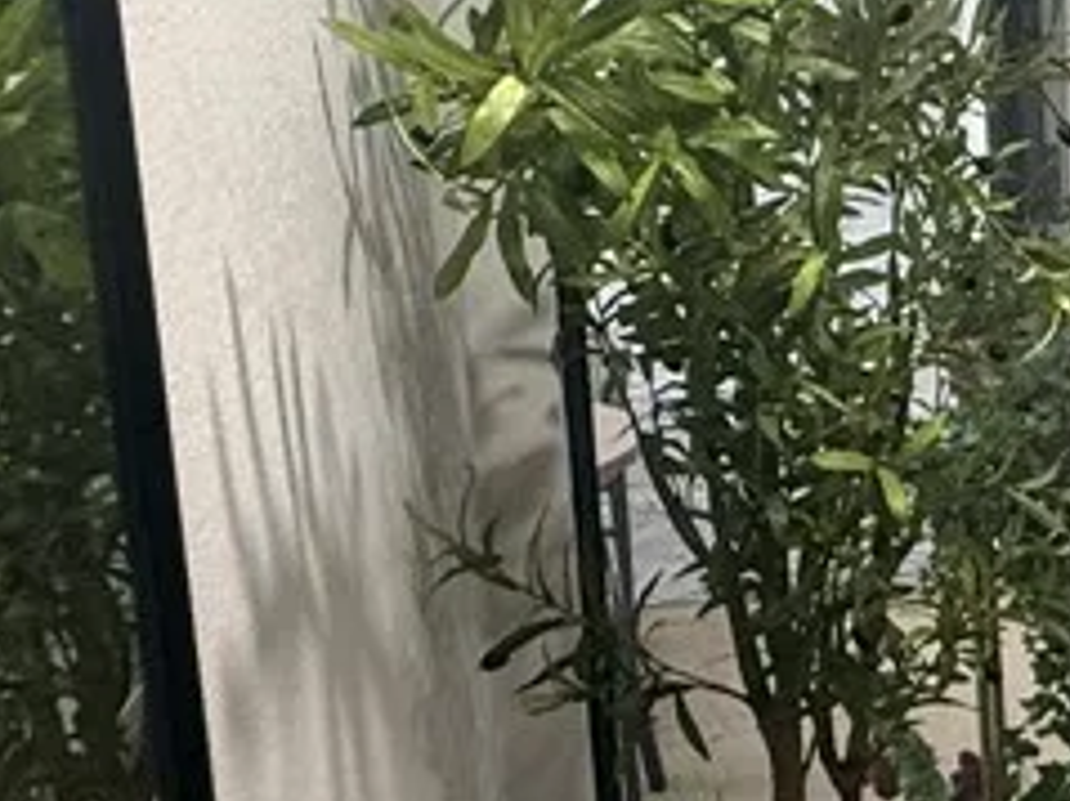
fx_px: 1854
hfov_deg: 28.3
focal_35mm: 60
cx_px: 1263
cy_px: 309
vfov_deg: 24.3
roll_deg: +0.6
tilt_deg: -10.2
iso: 250
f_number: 2.2
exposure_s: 1/60
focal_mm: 2.22
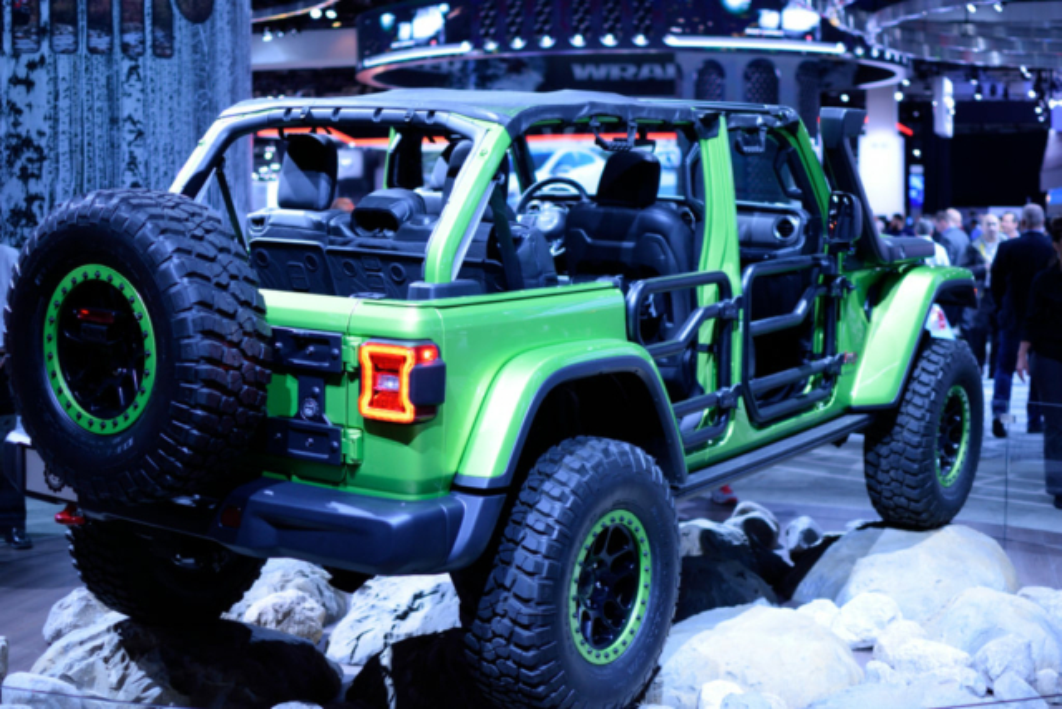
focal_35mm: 52
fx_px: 1549
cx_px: 531
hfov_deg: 37.8
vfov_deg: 25.8
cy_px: 354
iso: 200
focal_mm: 35
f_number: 1.8
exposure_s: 1/160
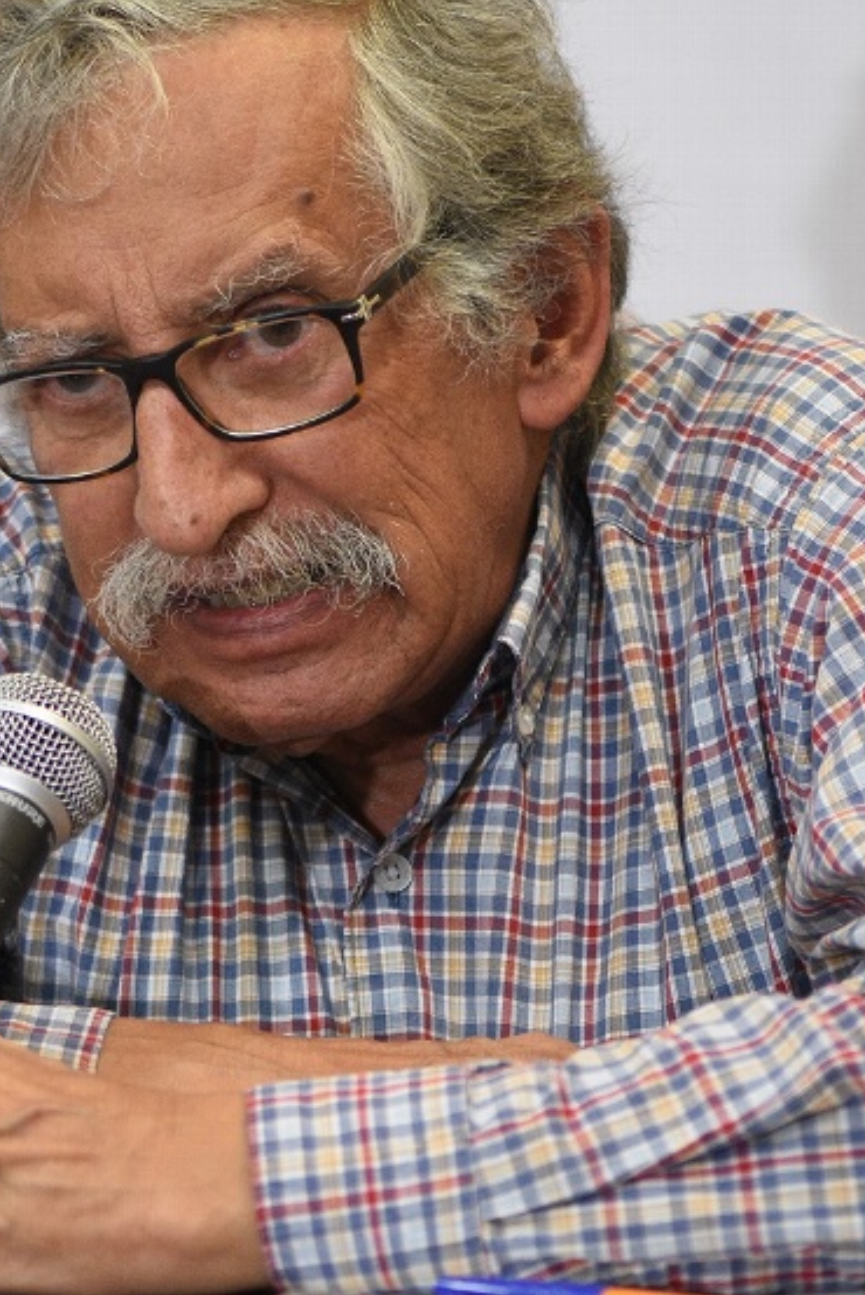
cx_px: 115
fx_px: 10471
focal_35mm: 291
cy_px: 597
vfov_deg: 7.1
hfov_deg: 4.7
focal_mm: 105
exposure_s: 1/160
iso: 1600
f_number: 2.8
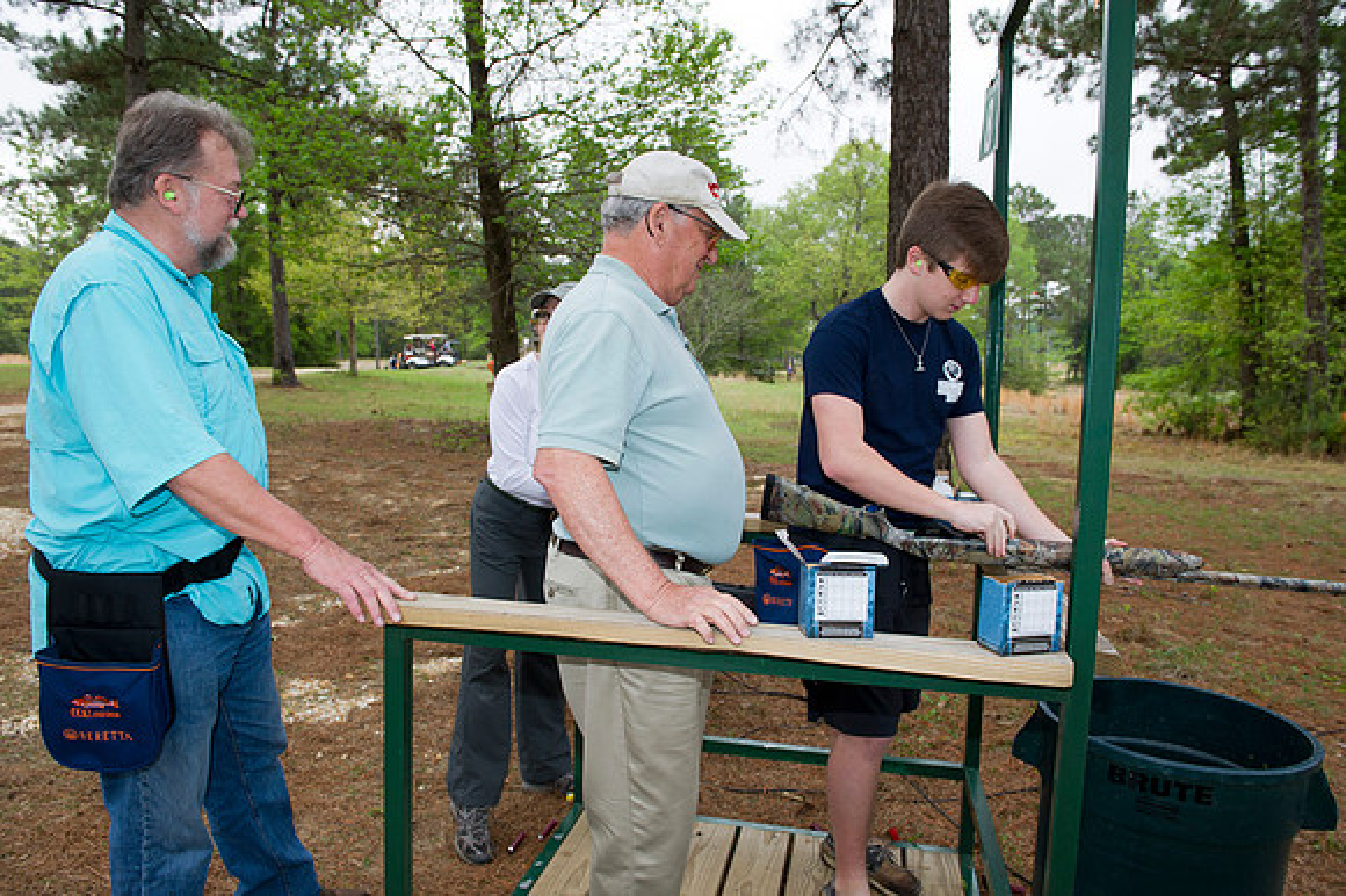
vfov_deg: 53.1
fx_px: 897
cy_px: 448
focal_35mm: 24
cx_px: 673
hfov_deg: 73.8
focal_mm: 24
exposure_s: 1/250
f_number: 5.6
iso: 320
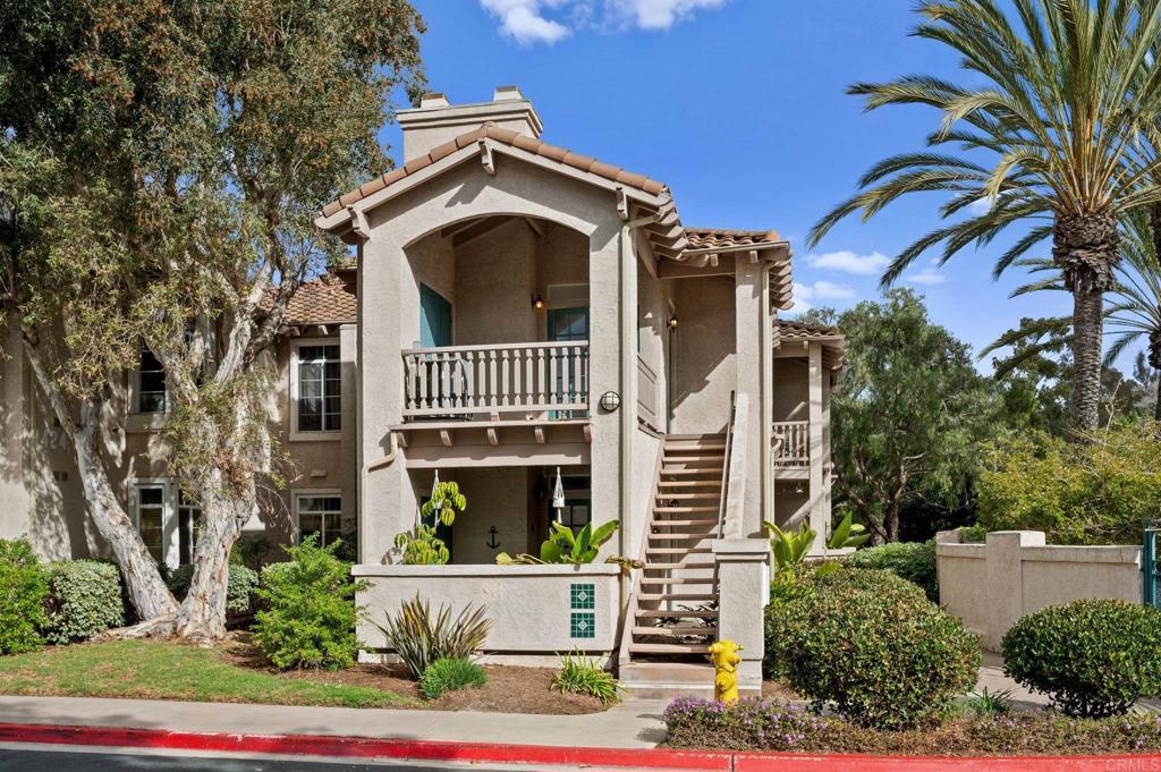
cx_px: 580
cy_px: 386
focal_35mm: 30
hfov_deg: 62.0
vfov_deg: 43.5
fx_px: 967
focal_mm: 30
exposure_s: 1/1000
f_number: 8
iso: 400
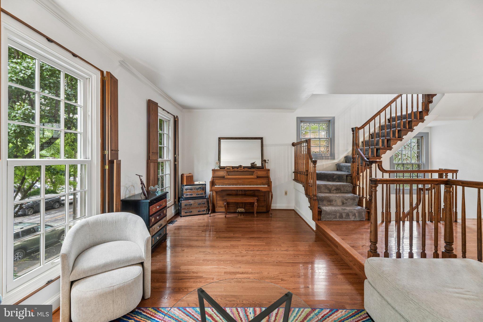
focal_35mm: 14
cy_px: 161
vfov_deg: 81.2
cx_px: 242
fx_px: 188
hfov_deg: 104.3
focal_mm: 14
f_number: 8
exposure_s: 1/2.5
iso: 400
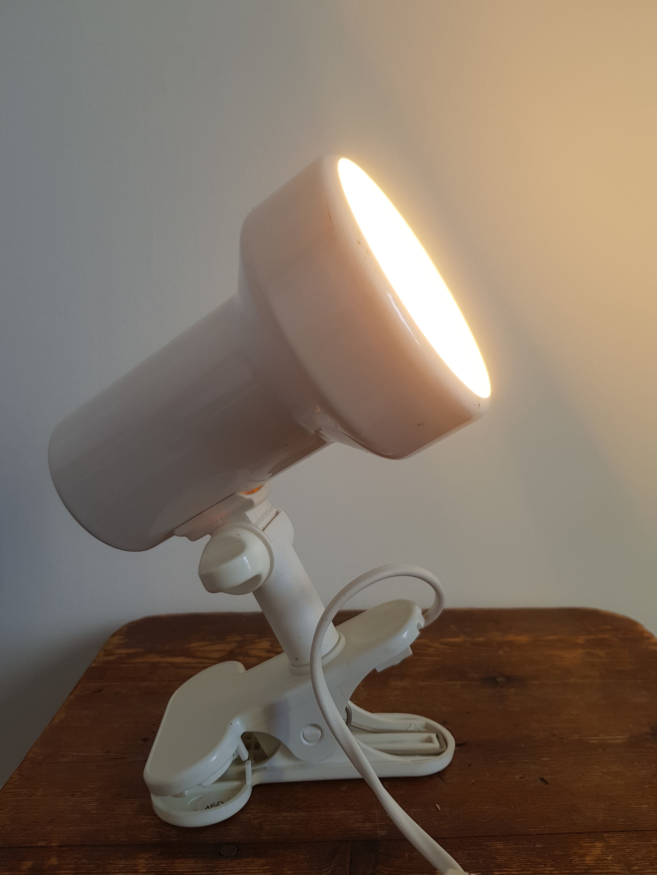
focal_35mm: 26
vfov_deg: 67.3
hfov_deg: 53.1
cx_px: 328
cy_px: 438
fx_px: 658
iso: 50
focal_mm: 4.2
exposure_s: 1/50
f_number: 1.7
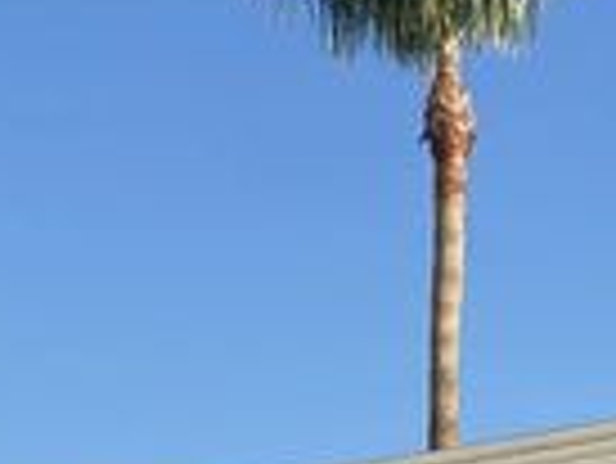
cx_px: 81
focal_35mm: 194
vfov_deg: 7.4
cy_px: 878
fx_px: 3455
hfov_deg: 10.1
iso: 32
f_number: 1.8
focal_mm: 4.25
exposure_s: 1/2105
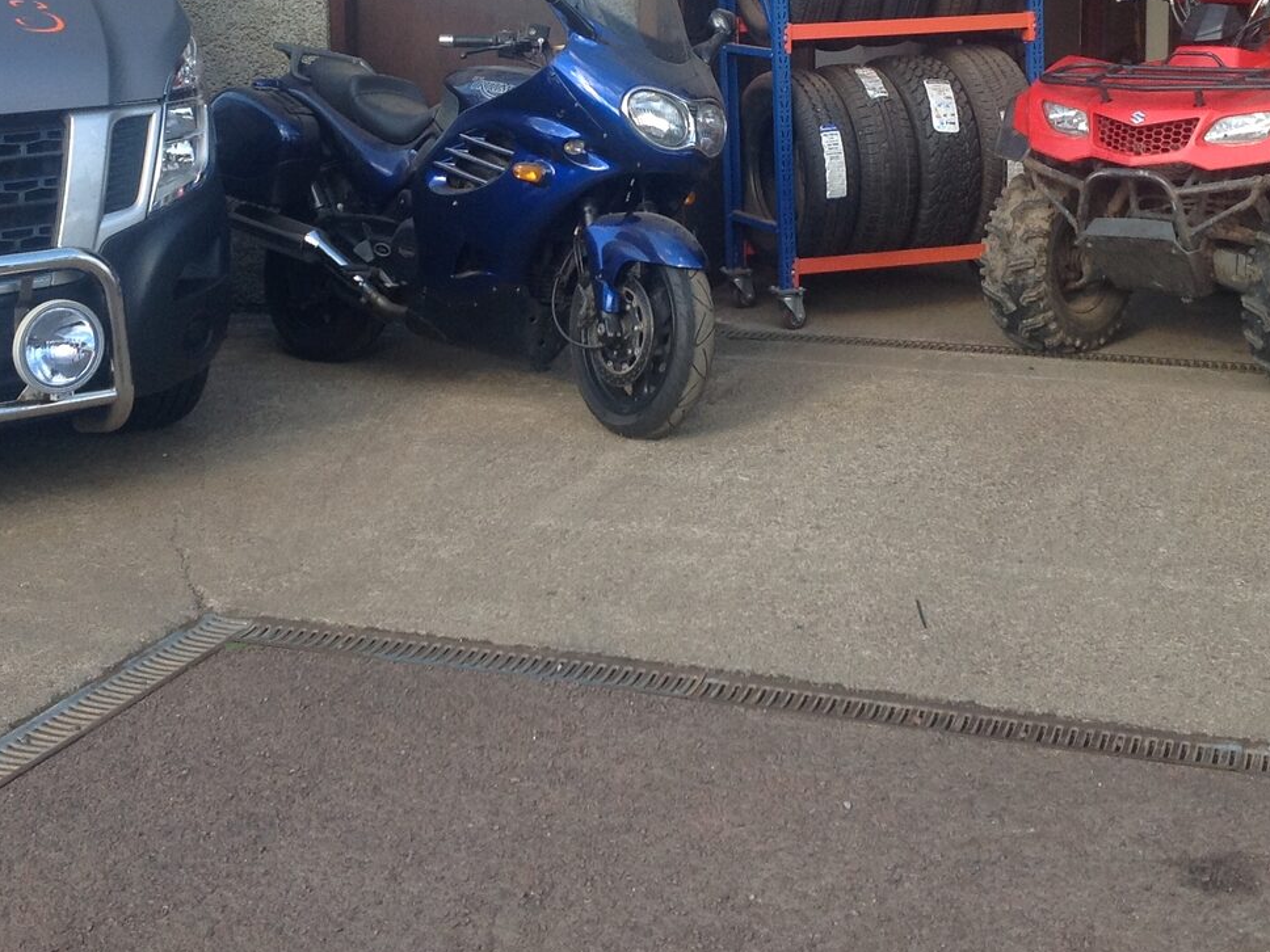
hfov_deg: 29.8
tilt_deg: -8.4
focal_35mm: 65
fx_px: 2385
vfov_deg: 22.2
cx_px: 609
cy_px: 149
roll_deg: +0.6
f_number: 2.4
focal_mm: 4.28
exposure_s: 1/238
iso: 50
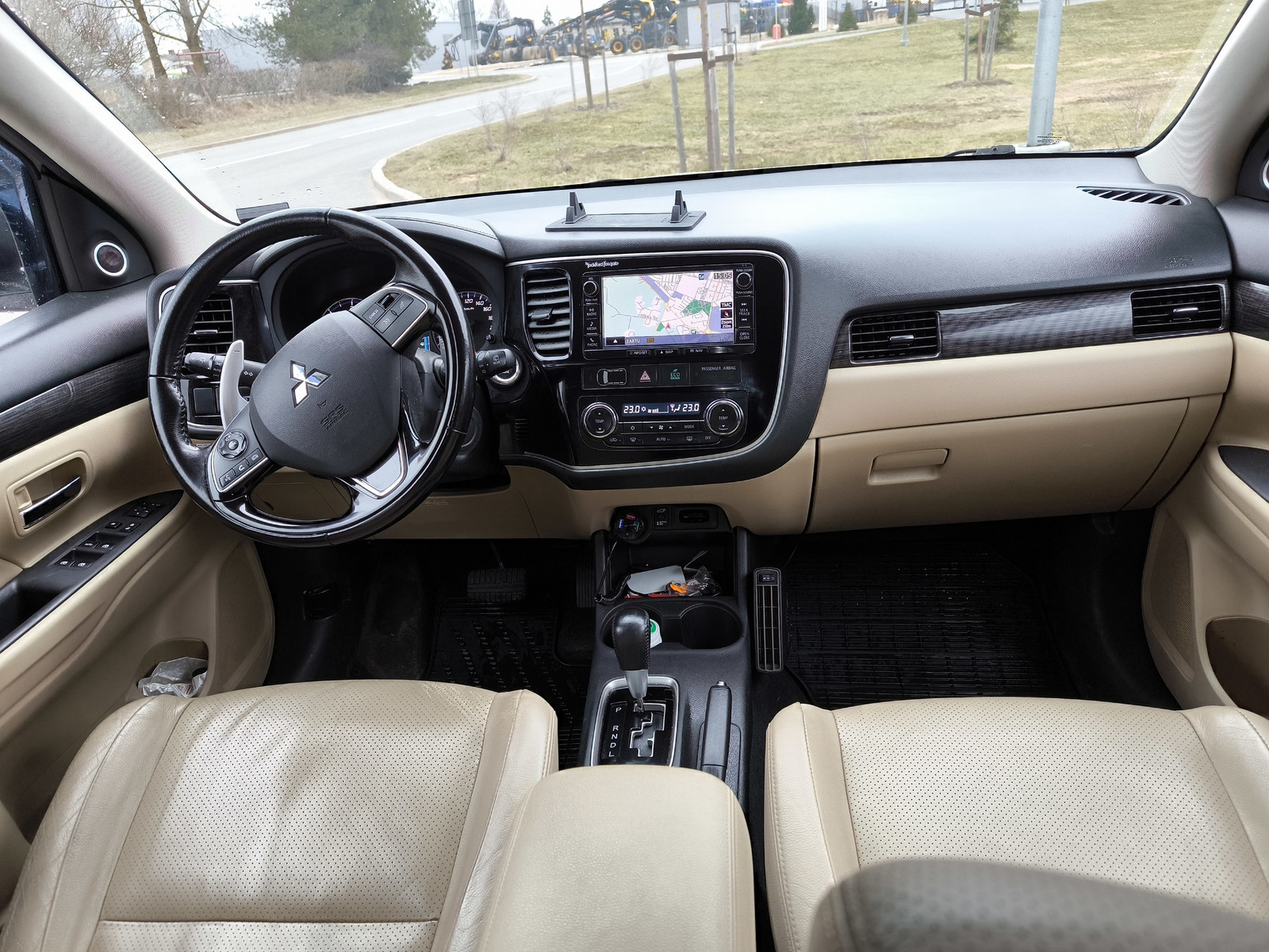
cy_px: 476
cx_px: 634
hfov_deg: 71.6
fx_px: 880
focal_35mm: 24
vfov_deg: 56.8
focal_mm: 6.92
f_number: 1.9
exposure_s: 1/100
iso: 125
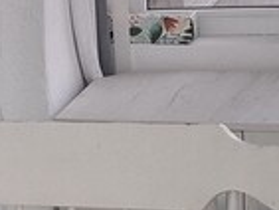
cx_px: -164
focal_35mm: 167
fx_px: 1347
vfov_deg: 8.9
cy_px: 105
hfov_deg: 11.3
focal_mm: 5.54
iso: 160
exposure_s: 1/100
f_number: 1.8
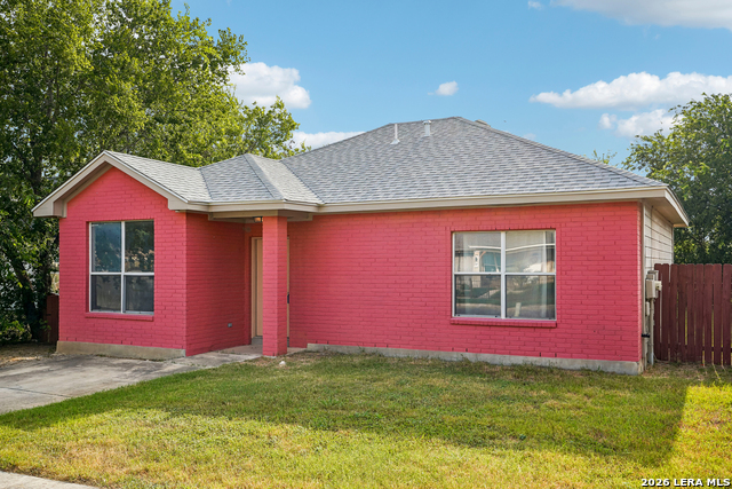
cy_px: 244
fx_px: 661
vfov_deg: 40.6
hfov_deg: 58.0
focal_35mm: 32
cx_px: 366
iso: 100
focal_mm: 32.5
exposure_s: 1/160
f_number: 8
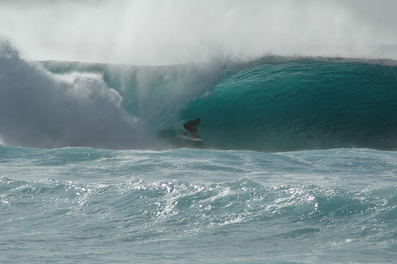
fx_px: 4958
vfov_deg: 3.1
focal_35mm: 450
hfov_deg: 4.6
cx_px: 198
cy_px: 132
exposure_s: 1/2500
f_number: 7.1
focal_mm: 300
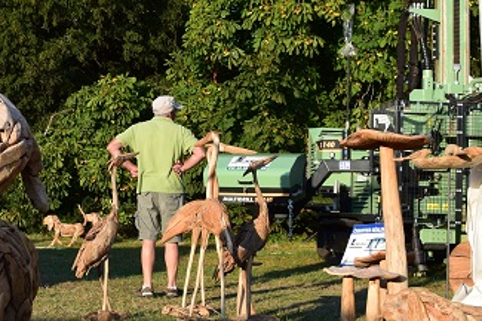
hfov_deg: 9.9
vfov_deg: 6.6
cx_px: 101
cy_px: 132
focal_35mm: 208
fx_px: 2782
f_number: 11
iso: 400
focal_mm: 50
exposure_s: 1/400
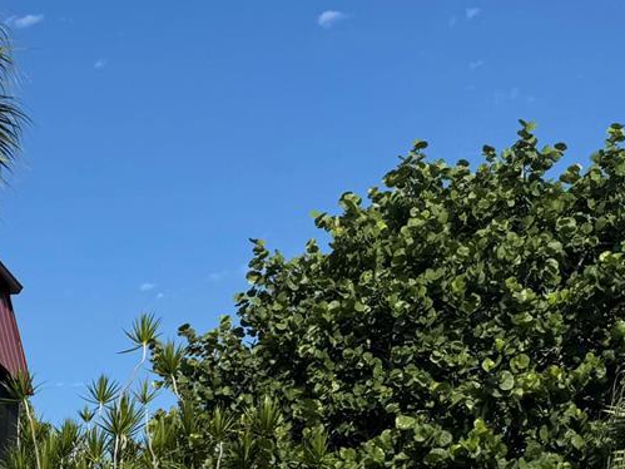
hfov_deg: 21.8
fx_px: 1390
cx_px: -267
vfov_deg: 18.0
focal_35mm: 77
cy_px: 589
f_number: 1.78
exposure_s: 1/6410
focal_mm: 6.76
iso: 80
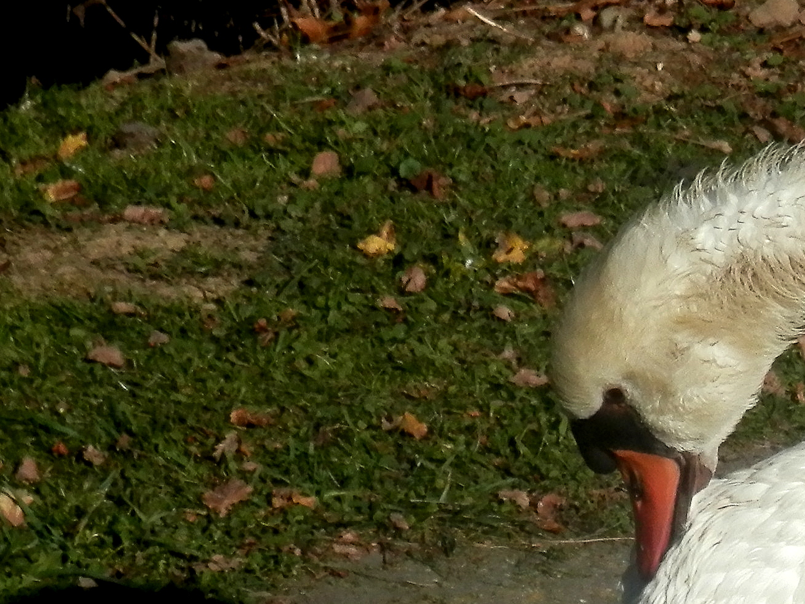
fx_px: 6093
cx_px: 1102
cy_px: 831
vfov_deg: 5.6
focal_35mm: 262
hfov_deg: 7.5
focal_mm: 14.4
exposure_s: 1/200
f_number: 13.1
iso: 80
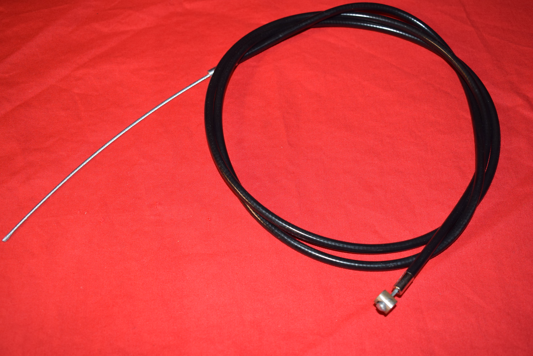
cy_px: 178
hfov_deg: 47.9
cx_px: 266
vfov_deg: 33.1
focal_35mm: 40
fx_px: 600
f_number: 5.6
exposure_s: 1/40
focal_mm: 27
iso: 400
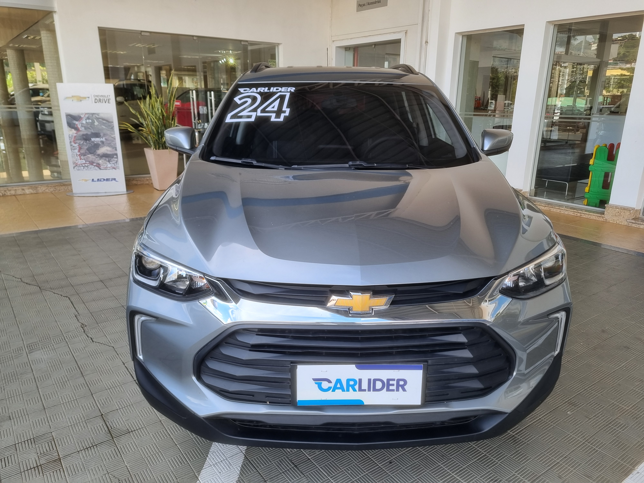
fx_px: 484
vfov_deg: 53.1
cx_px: 322
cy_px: 242
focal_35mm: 26
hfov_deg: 67.3
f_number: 1.8
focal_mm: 5.4
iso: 50
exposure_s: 1/262
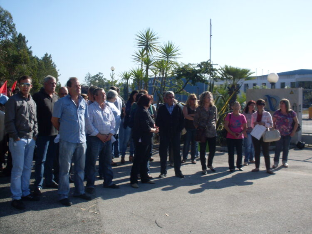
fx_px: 343
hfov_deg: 49.0
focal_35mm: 38
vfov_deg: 37.7
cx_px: 156
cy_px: 117
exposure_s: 1/180
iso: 80
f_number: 8.4
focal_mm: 6.3
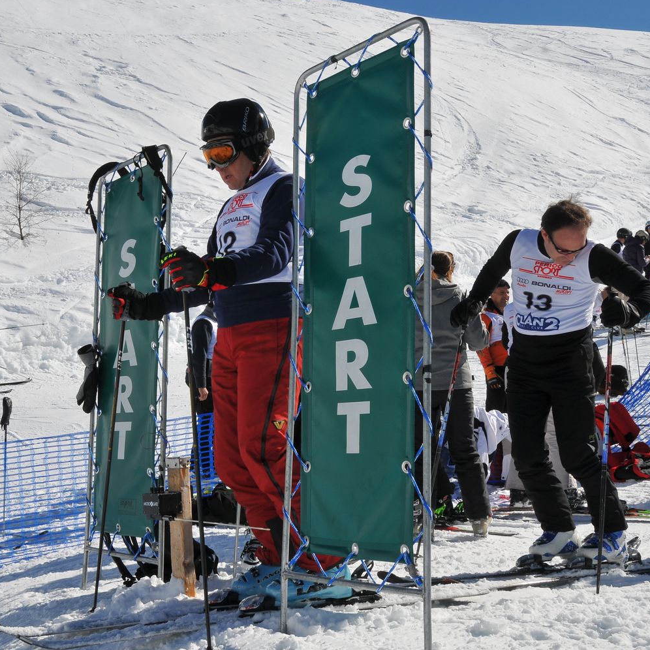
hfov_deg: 37.5
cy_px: 319
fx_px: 956
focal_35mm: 45
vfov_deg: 37.6
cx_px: 280
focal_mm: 22
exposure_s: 1/320
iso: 200
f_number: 16
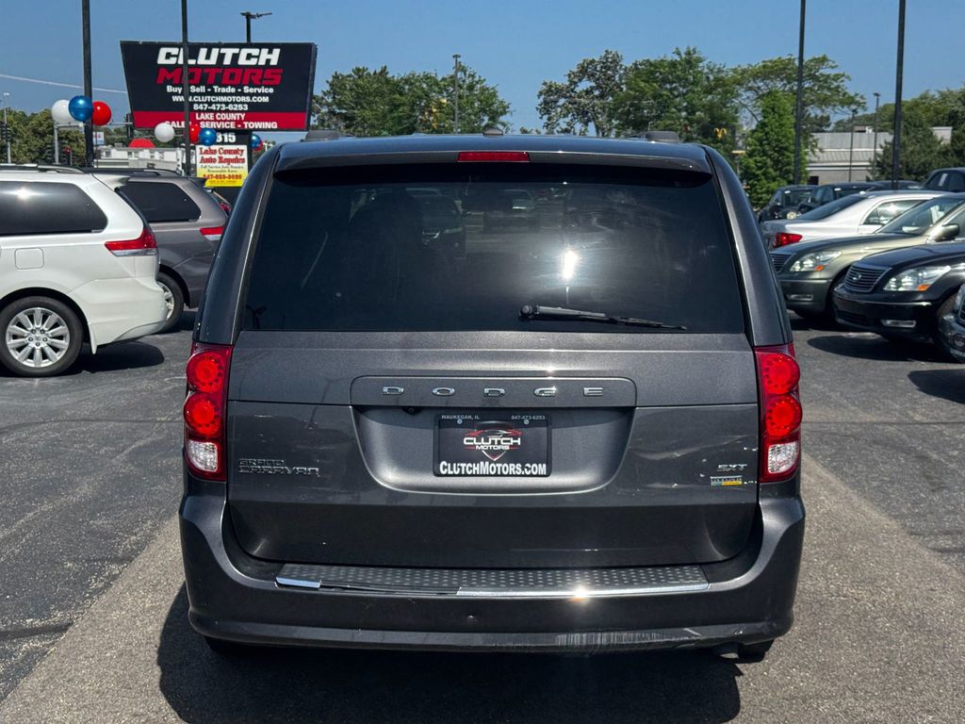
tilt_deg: -7.6
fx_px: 1338
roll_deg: -0.6
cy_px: 362
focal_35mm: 48
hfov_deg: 39.7
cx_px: 482
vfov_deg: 30.3
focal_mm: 6.76
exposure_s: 1/3257
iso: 64
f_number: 1.78
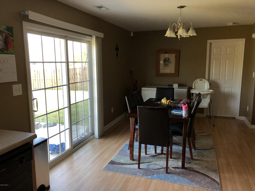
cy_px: 96
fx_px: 206
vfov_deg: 49.7
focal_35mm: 28
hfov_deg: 63.4
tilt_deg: -9.4
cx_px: 128
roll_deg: +0.4
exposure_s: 1/40
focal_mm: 4
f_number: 1.8
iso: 25
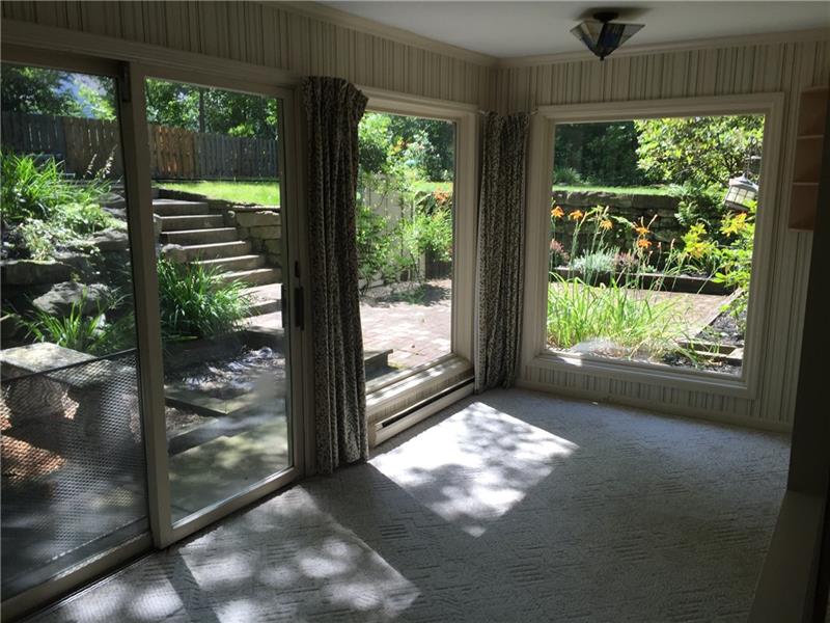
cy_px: 312
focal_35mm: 29
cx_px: 415
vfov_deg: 48.2
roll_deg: -0.4
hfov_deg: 61.7
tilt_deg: -11.0
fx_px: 695
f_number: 2.2
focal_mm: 4.15
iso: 32
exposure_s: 1/314
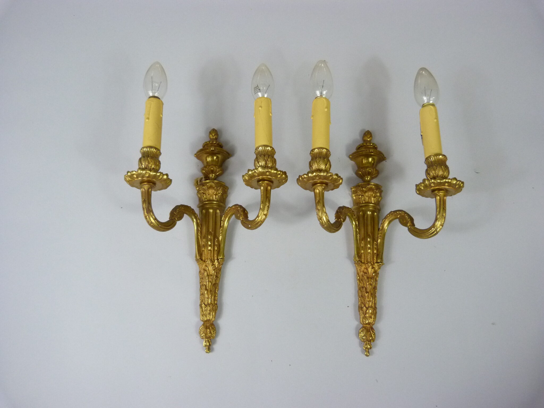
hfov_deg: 69.4
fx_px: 393
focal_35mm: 25
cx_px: 272
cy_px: 204
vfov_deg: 54.9
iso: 320
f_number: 2.8
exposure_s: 1/60
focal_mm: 4.5
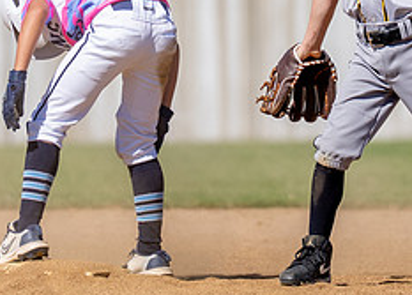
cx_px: 393
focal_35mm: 955
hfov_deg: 2.1
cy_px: 20
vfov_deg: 1.5
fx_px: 11188
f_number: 2.8
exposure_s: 1/2500
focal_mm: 200
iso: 125
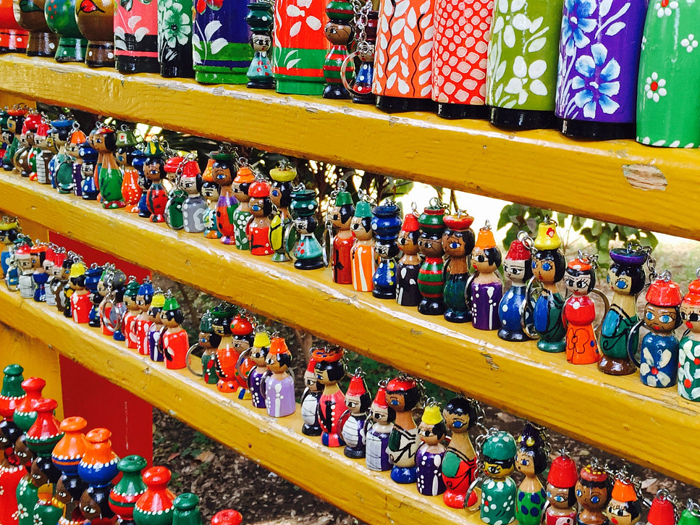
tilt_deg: -11.7
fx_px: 971
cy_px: 206
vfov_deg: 30.2
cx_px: 546
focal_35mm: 48
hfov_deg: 38.4
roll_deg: -3.1
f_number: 2.2
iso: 40
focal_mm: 4.15
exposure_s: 1/100
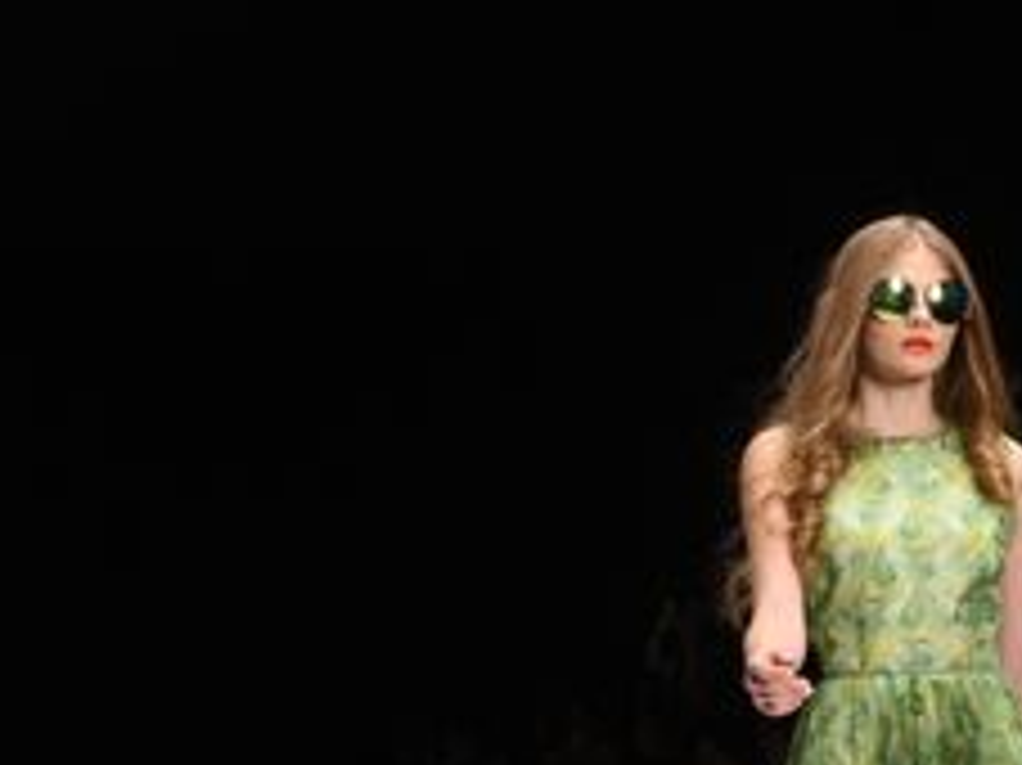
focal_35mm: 148
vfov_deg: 9.9
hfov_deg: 13.2
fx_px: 4367
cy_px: 756
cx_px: 954
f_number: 5
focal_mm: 50
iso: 400
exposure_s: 1/100
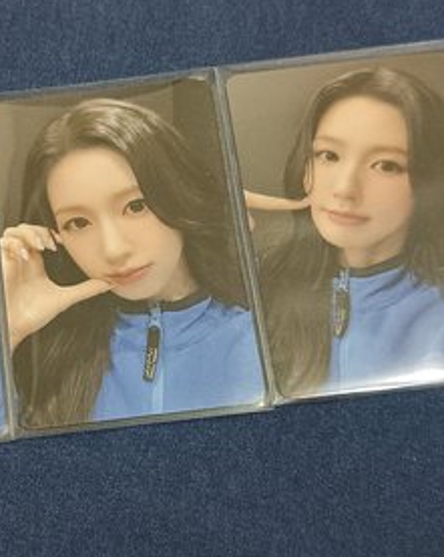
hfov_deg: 23.3
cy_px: 260
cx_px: 125
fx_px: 1069
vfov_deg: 29.2
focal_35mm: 65
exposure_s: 1/30
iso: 1600
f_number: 1.69
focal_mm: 6.06
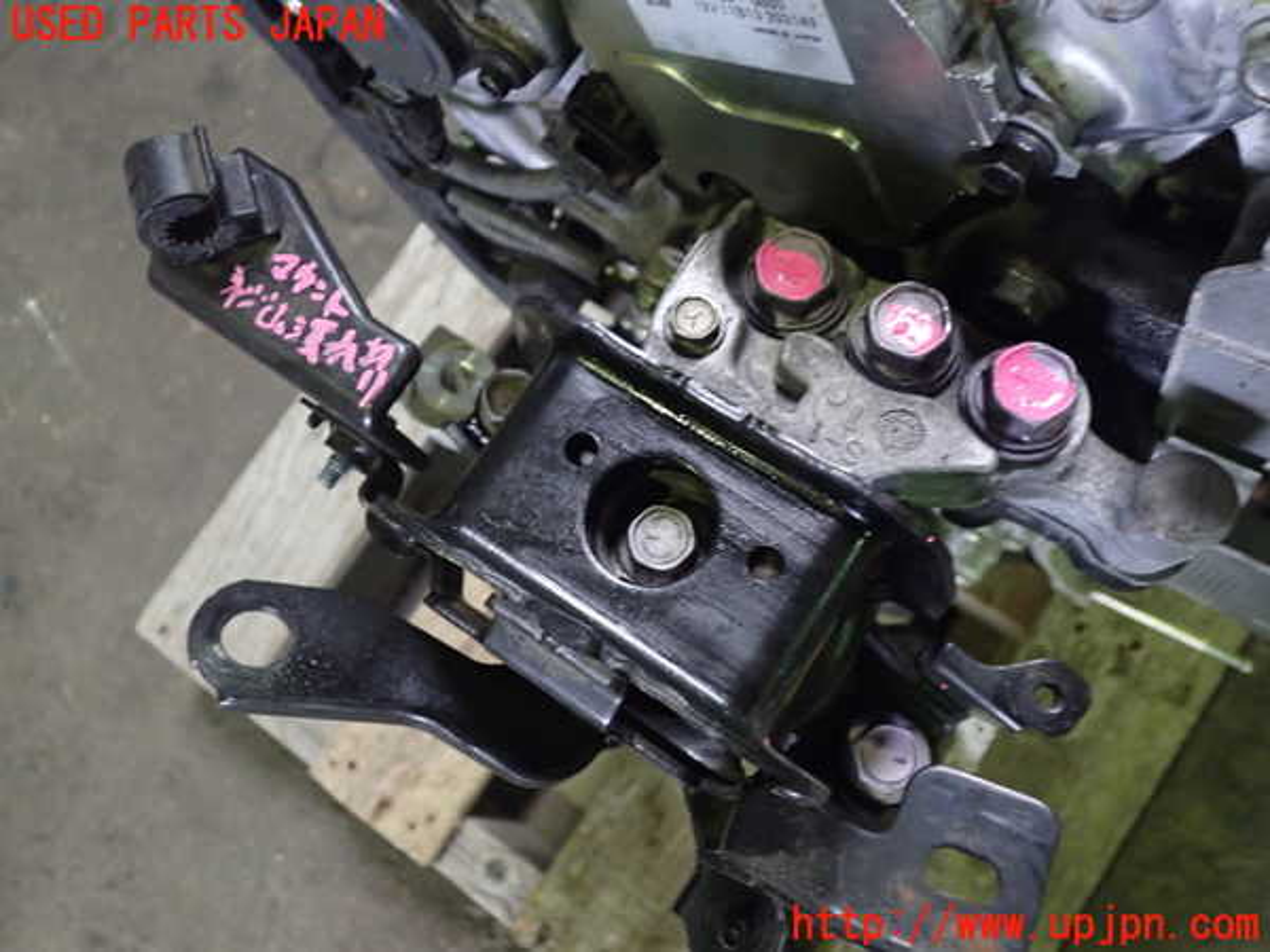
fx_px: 1101
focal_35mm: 30
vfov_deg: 46.8
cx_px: 635
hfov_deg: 60.0
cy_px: 476
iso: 640
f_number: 2.3
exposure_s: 1/30
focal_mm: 5.4
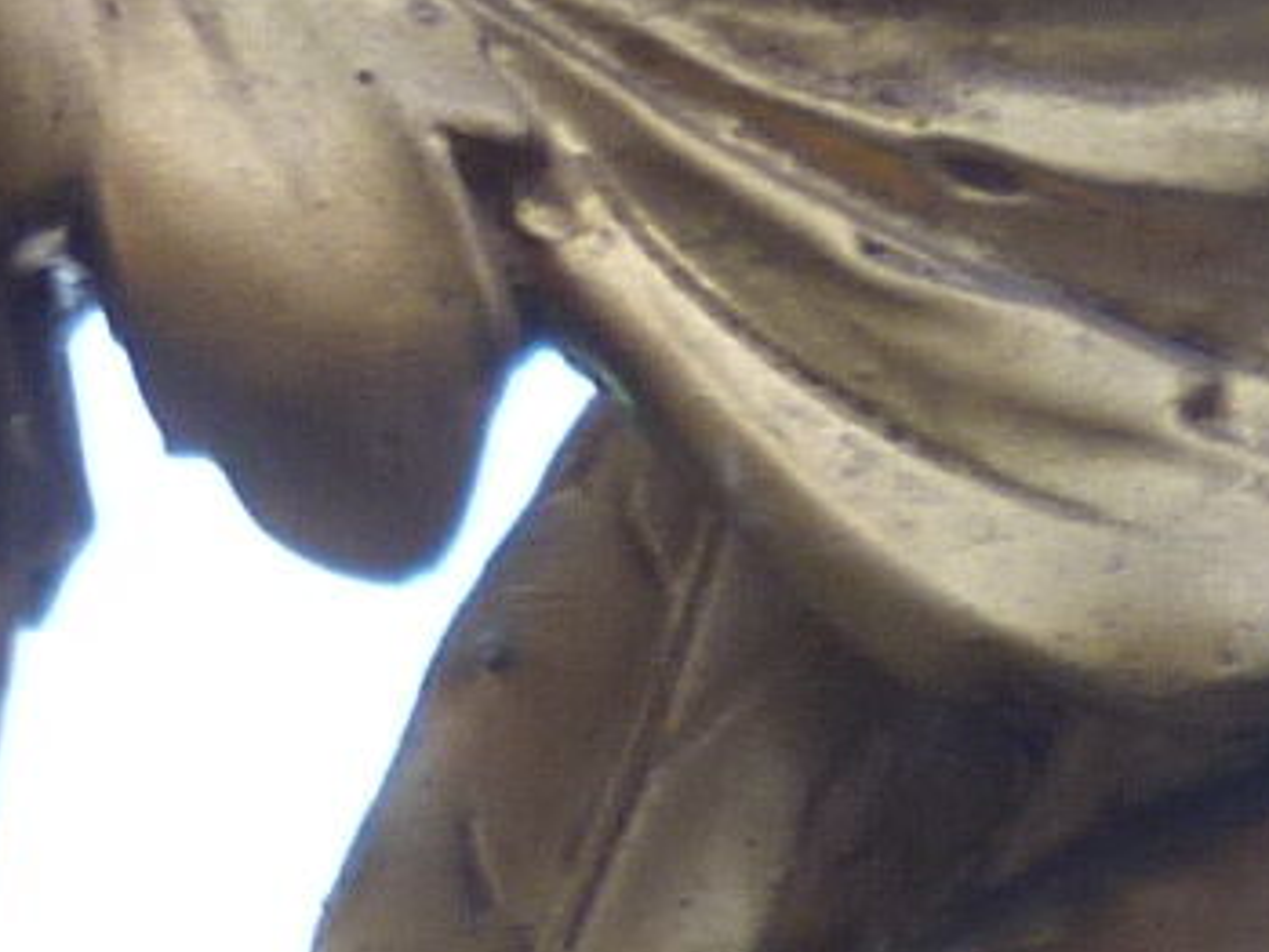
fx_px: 8875
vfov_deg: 5.9
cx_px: 2774
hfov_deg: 7.7
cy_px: 2144
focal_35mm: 242
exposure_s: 1/100
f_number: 2.8
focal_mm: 5.5
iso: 80
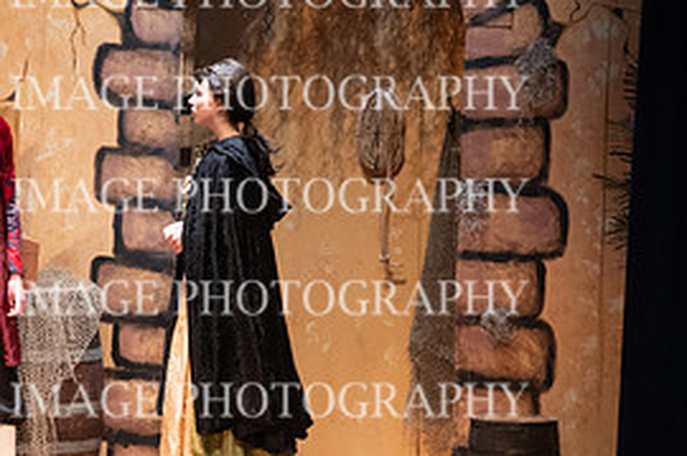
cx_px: 160
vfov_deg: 2.4
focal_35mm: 581
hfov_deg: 3.6
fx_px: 11068
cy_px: 349
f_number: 6.3
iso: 5600
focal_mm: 270
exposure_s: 1/160
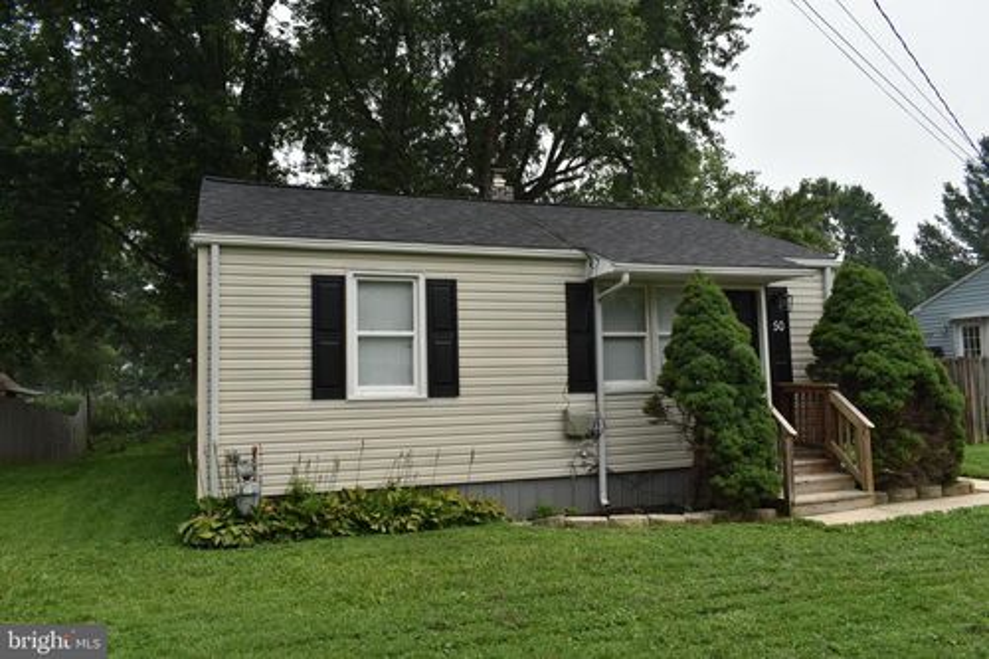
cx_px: 494
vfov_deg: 47.9
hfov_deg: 67.4
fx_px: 741
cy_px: 330
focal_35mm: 27
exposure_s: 1/250
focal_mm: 18
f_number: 8
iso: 100
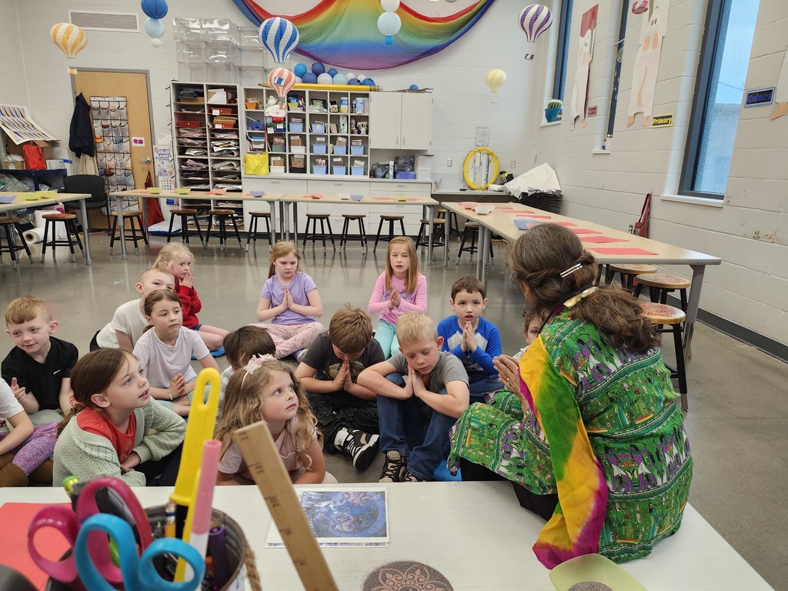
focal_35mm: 23
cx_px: 394
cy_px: 296
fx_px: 524
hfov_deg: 73.9
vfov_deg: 58.9
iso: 200
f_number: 1.8
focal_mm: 5.54
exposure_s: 1/120
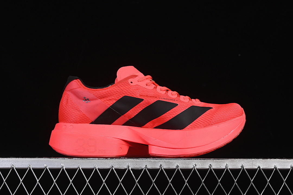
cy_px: 98
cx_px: 146
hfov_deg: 27.0
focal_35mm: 75
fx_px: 610
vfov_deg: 18.2
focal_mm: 50
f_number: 8
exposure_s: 1/80
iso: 160
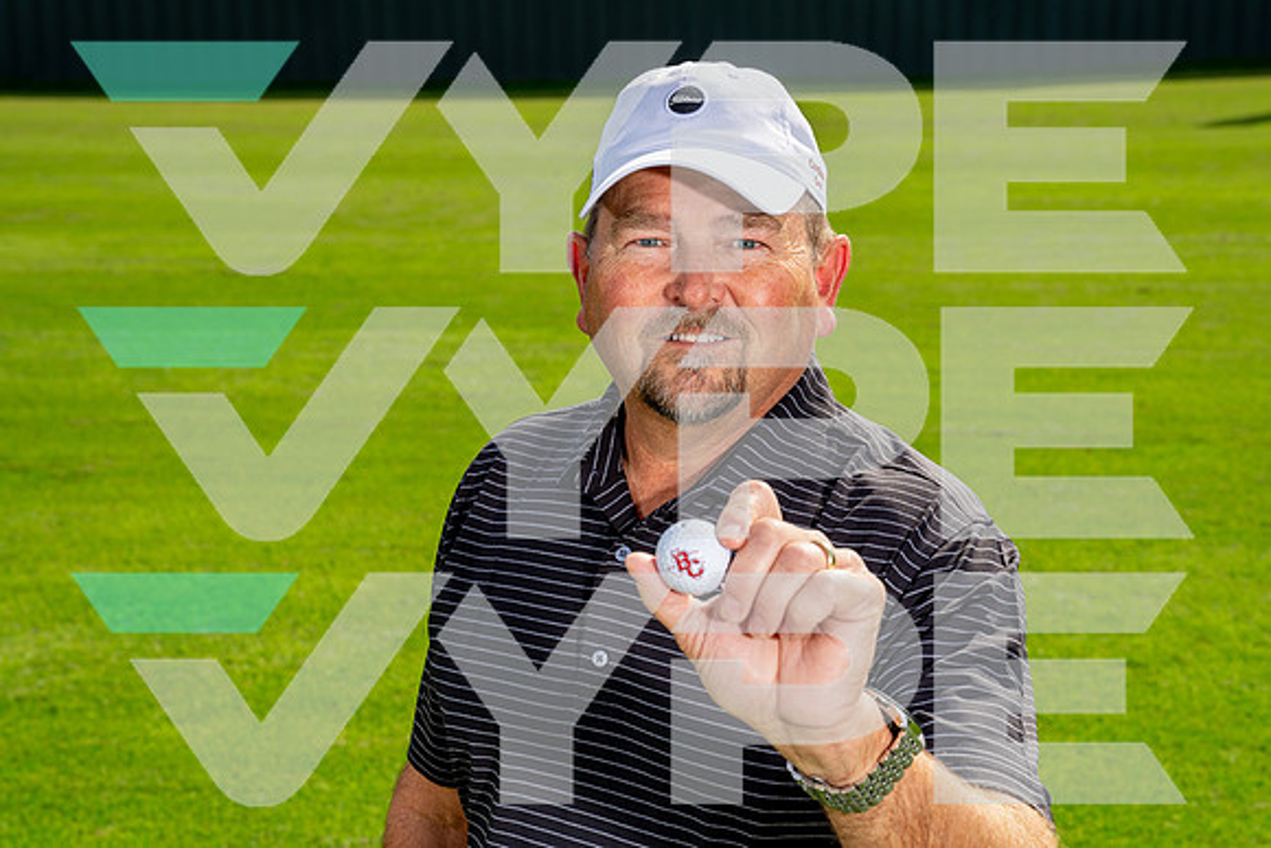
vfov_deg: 19.0
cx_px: 636
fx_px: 2533
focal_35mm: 72
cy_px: 424
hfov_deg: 28.2
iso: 100
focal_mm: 70
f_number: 9
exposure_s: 1/250
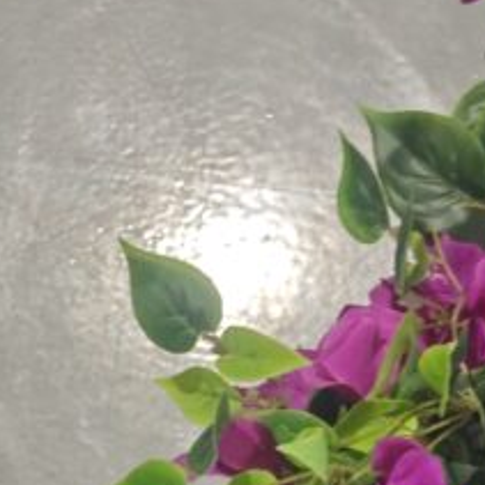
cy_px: 372
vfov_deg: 11.3
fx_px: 2441
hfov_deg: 11.0
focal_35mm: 154
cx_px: 653
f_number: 1.6
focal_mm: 6.55
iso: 125
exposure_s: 1/50
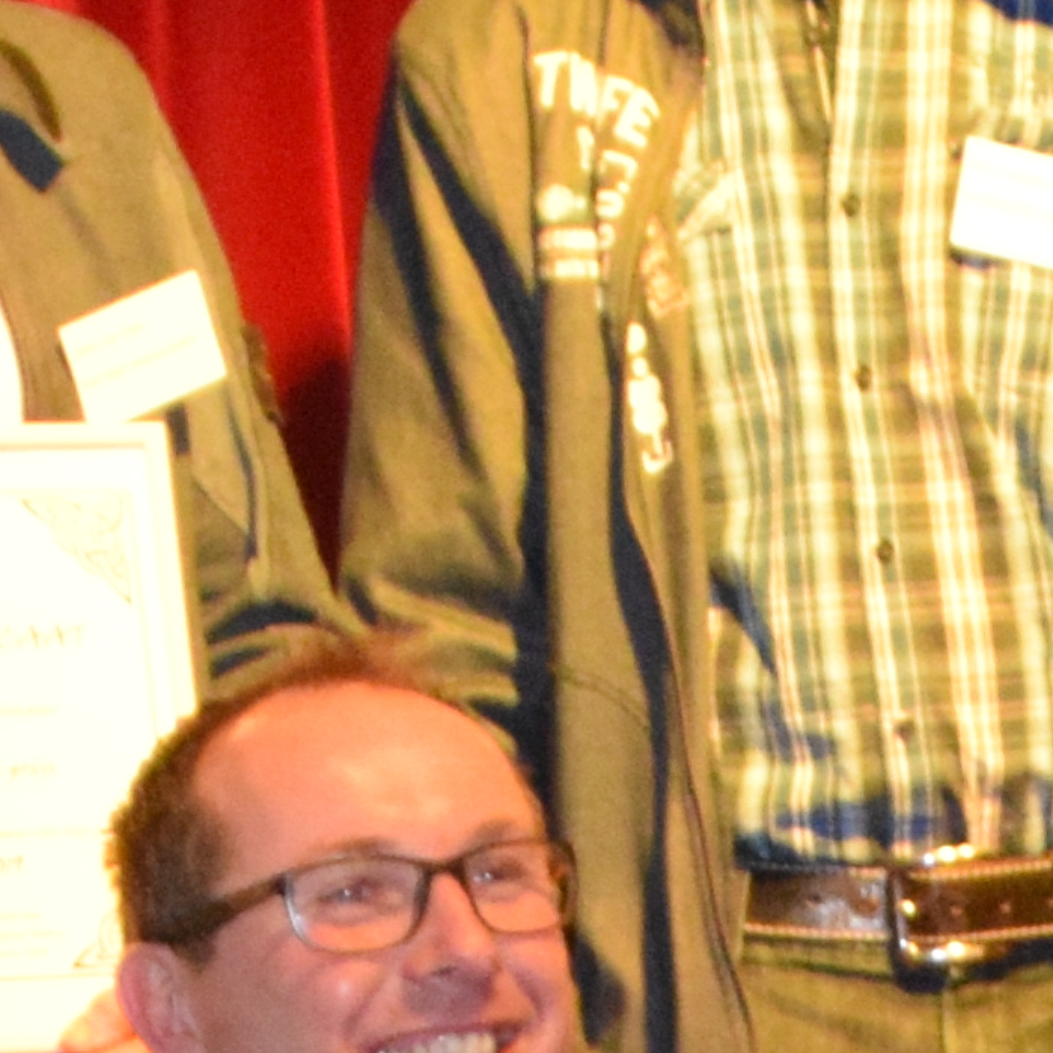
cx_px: 378
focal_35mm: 197
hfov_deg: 8.9
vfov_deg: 8.8
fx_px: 6780
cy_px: 1268
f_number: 3.5
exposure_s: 1/60
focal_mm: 18
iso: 3200
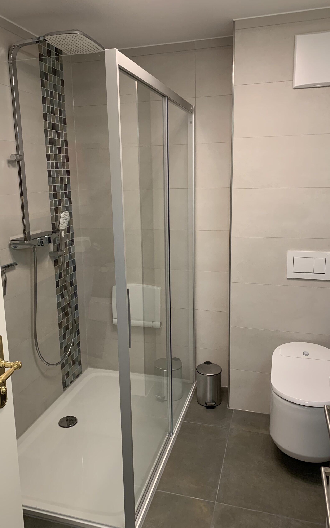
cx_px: 154
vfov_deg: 66.5
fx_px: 403
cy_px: 261
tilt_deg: -11.0
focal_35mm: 28
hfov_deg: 44.5
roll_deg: +1.6
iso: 80
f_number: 1.8
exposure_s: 1/50
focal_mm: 4.25
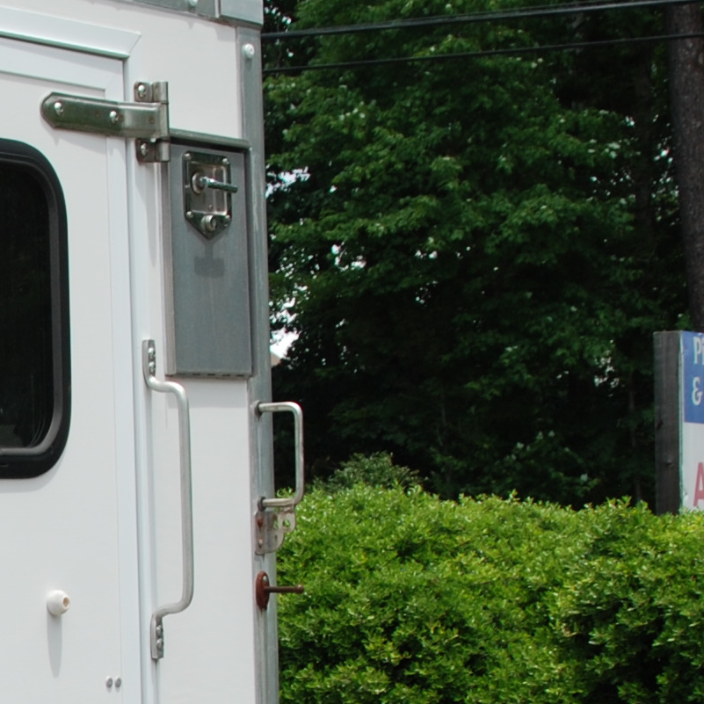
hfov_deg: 14.9
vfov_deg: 15.4
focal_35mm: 111
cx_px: -258
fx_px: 2554
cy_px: 688
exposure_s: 1/200
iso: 100
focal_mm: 18
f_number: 7.1
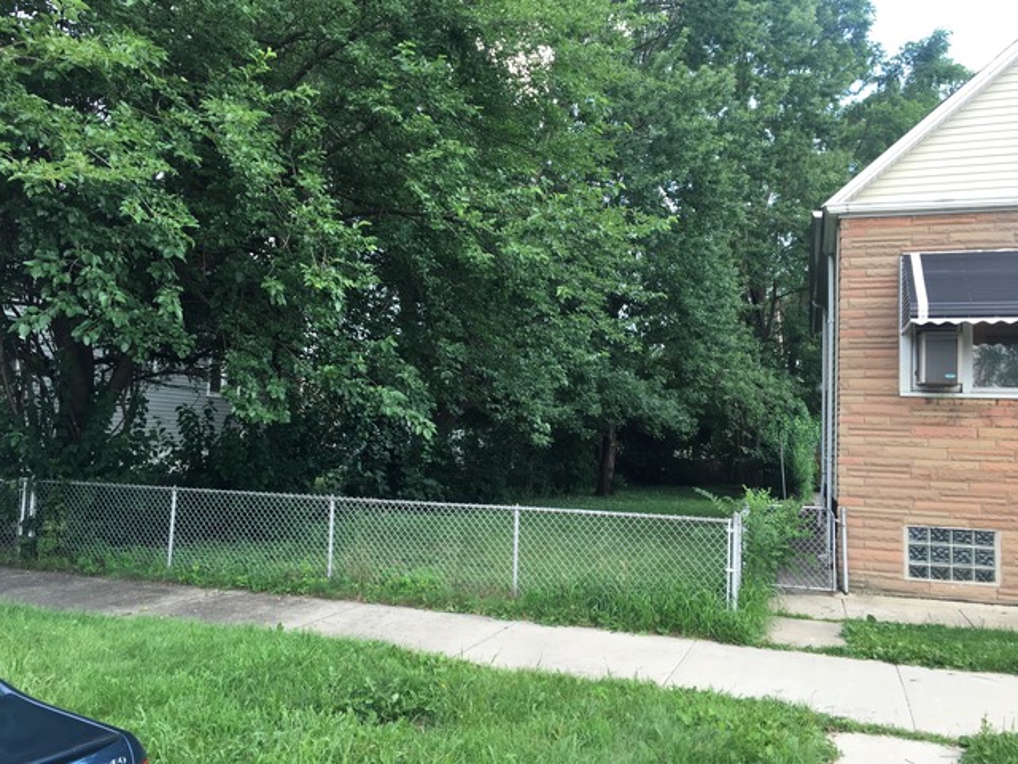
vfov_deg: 48.2
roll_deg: -2.2
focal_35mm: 29
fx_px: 853
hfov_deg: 61.7
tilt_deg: +4.8
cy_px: 382
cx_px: 509
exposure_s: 1/60
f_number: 2.2
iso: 32
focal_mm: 4.15
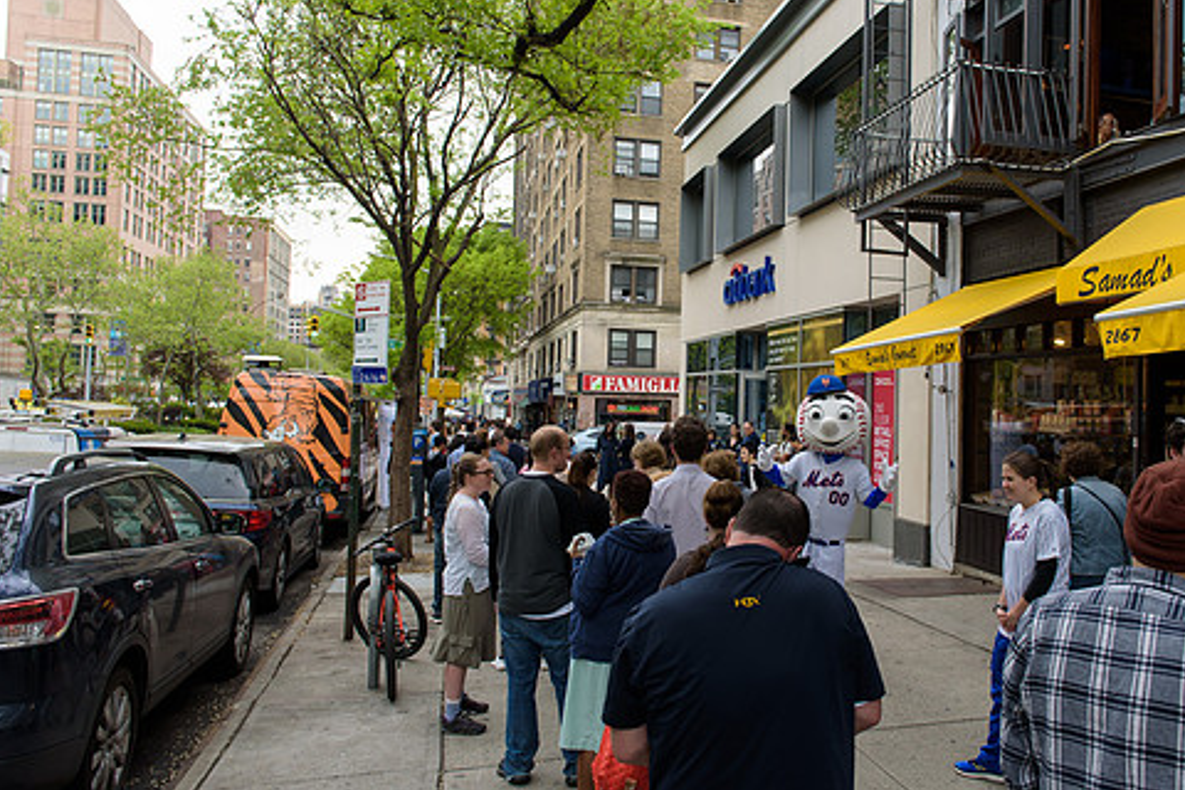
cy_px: 359
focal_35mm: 29
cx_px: 711
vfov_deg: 44.9
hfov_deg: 63.1
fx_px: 955
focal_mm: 24
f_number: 4
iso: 200
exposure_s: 1/250
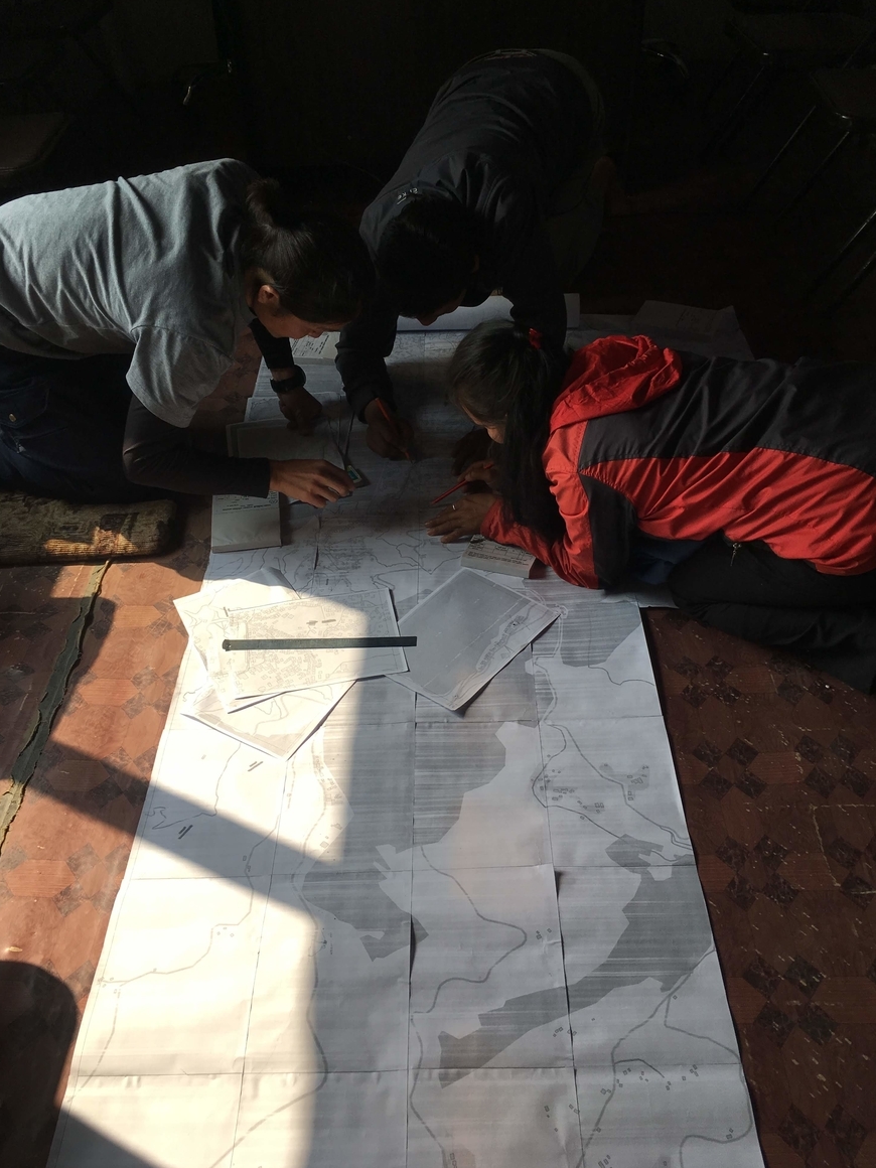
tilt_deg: -40.7
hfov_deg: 46.8
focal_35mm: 30
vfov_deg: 60.0
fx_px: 1012
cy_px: 572
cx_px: 441
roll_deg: +3.9
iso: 25
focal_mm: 4.15
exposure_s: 1/434
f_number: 2.2
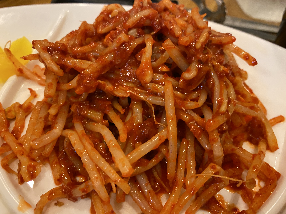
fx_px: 215
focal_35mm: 26
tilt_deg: -46.8
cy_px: 107
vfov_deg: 53.1
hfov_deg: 67.3
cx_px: 143
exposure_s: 1/60
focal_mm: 4.25
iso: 320
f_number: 1.8
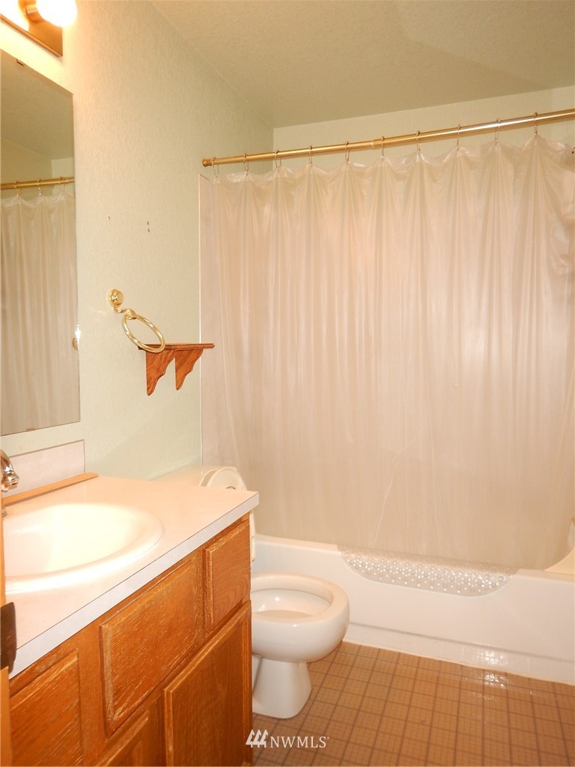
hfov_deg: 56.8
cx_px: 288
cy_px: 384
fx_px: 532
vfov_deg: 71.6
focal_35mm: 24
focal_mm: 4.3
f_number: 2.8
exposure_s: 1/30
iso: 200
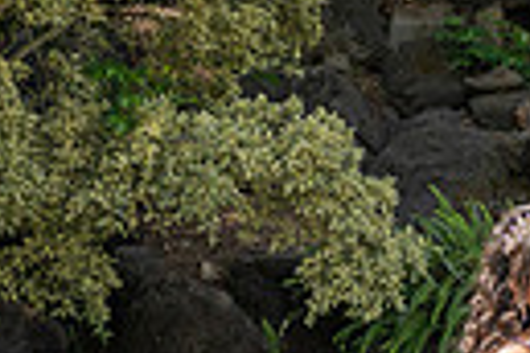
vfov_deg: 11.4
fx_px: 1752
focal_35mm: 119
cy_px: 374
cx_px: 832
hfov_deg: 15.6
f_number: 9
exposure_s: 1/200
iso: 200
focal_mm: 24
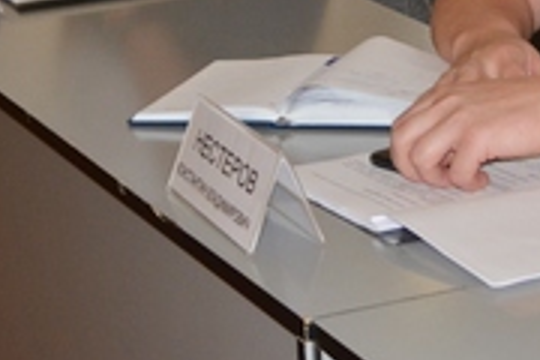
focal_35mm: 173
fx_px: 2595
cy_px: -350
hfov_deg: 11.7
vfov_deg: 7.6
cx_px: 627
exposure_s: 1/100
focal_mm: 26
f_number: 4
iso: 400
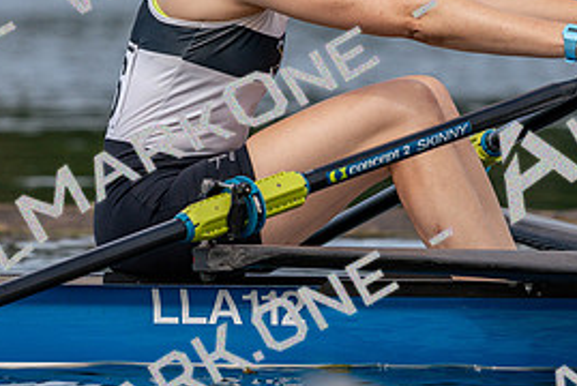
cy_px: 20
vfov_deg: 1.8
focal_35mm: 747
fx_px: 11986
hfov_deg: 2.8
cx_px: 315
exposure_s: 1/1600
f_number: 6.3
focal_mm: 347
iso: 320
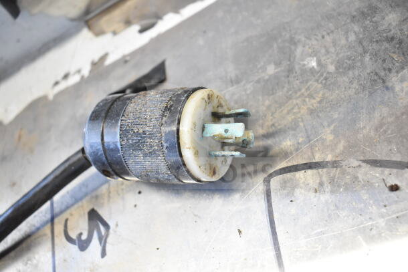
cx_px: 204
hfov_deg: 51.3
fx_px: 425
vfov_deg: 35.5
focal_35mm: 38
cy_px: 136
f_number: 4
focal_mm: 25
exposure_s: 1/50
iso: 1600
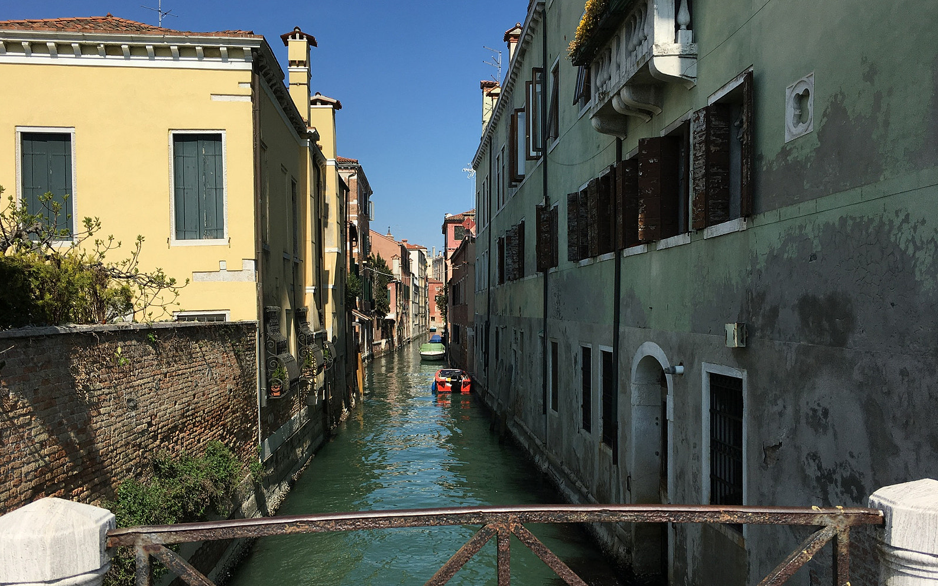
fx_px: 792
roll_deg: -0.4
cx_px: 467
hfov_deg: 61.2
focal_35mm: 31
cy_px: 327
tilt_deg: +1.7
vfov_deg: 40.5
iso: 25
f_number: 2.2
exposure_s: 1/1923
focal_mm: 4.15
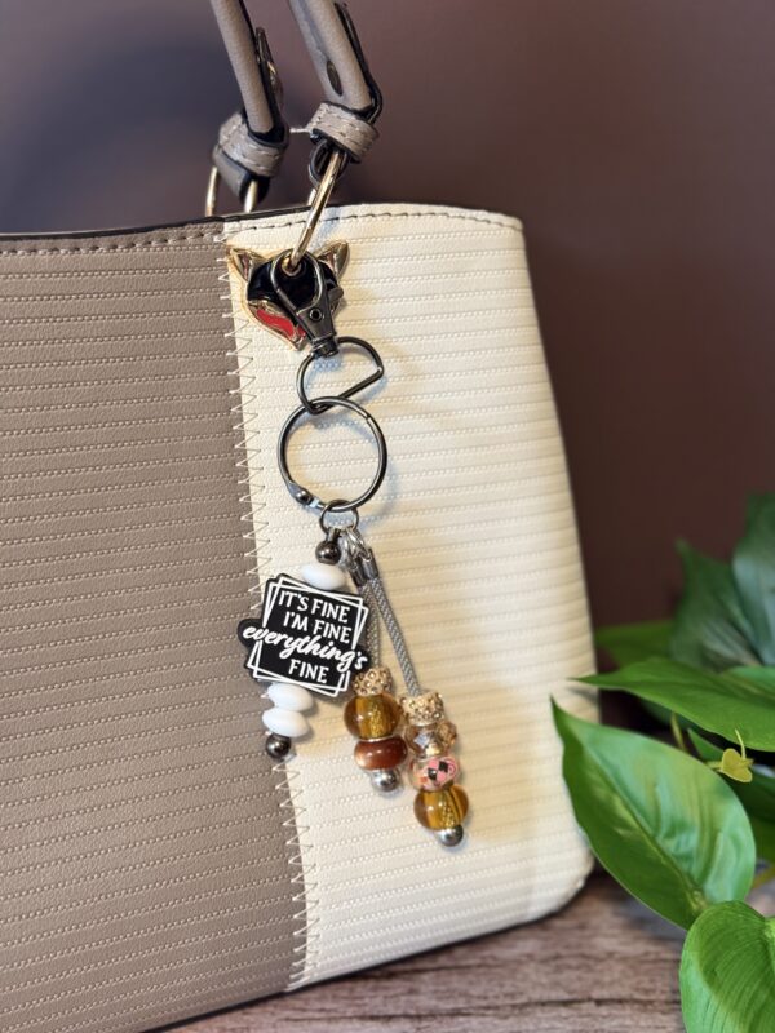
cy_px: 516
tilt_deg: -18.7
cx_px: 388
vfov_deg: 39.7
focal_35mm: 48
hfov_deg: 30.3
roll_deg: -0.1
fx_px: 1433
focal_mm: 6.76
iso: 250
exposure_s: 1/60
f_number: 1.78
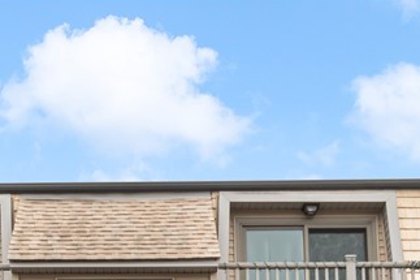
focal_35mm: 101
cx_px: 83
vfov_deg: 12.6
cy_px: 464
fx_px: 1178
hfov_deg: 20.0
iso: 400
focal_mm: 20
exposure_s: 1/100
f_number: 14
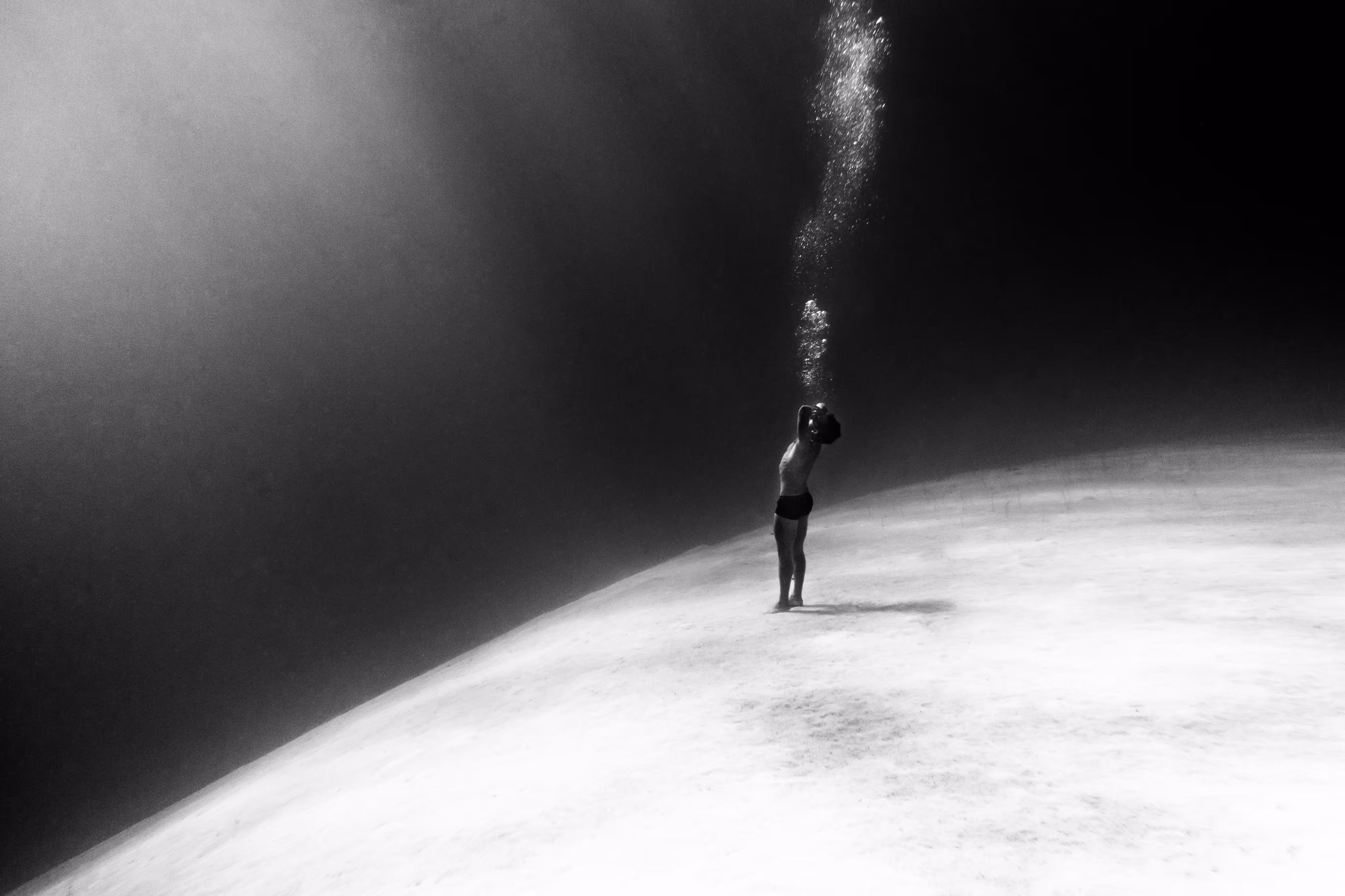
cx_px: 672
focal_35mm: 24
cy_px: 448
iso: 320
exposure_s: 1/800
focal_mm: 8.8
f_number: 4
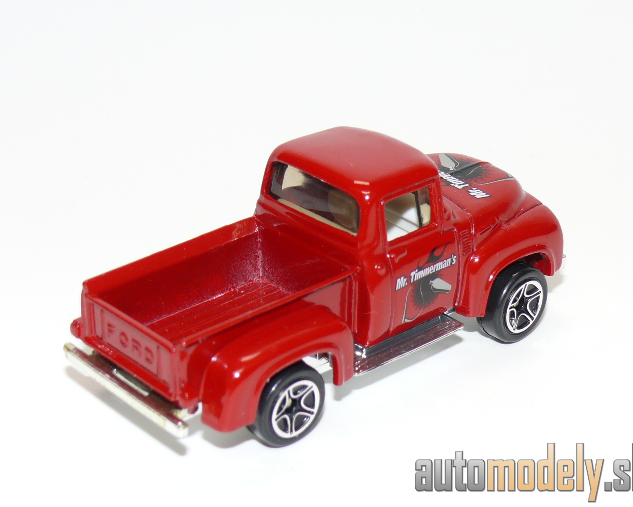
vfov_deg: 15.9
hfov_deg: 19.8
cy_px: 254
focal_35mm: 97
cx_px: 318
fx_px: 1817
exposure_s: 1/30
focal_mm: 12.8
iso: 100
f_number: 4
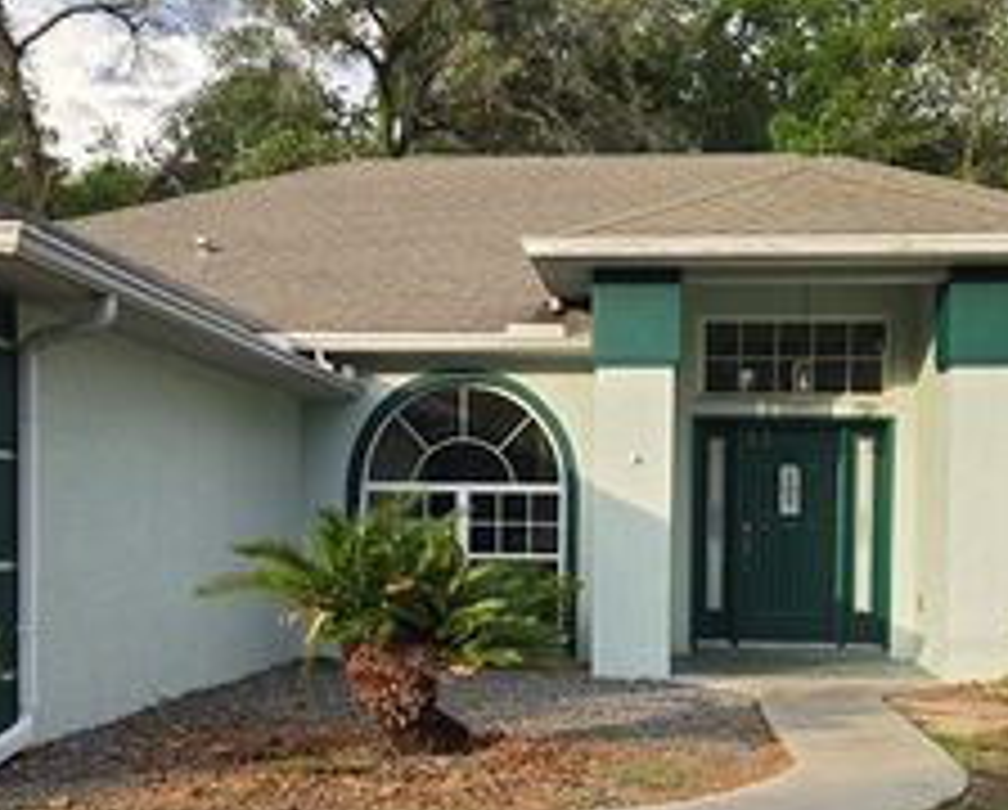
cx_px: 567
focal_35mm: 50
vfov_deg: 30.1
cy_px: 551
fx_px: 1494
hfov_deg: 37.2
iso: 25
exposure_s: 1/544
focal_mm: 5.4
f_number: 1.8
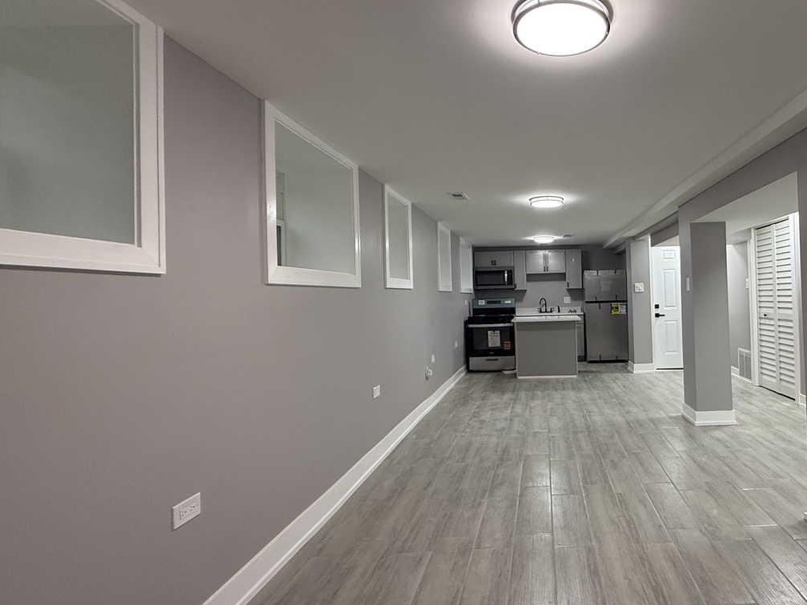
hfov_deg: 78.5
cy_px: 290
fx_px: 466
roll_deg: +1.2
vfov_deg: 65.9
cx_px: 552
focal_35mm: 20
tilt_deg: +0.5
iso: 250
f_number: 2.2
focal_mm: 2.22
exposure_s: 1/120
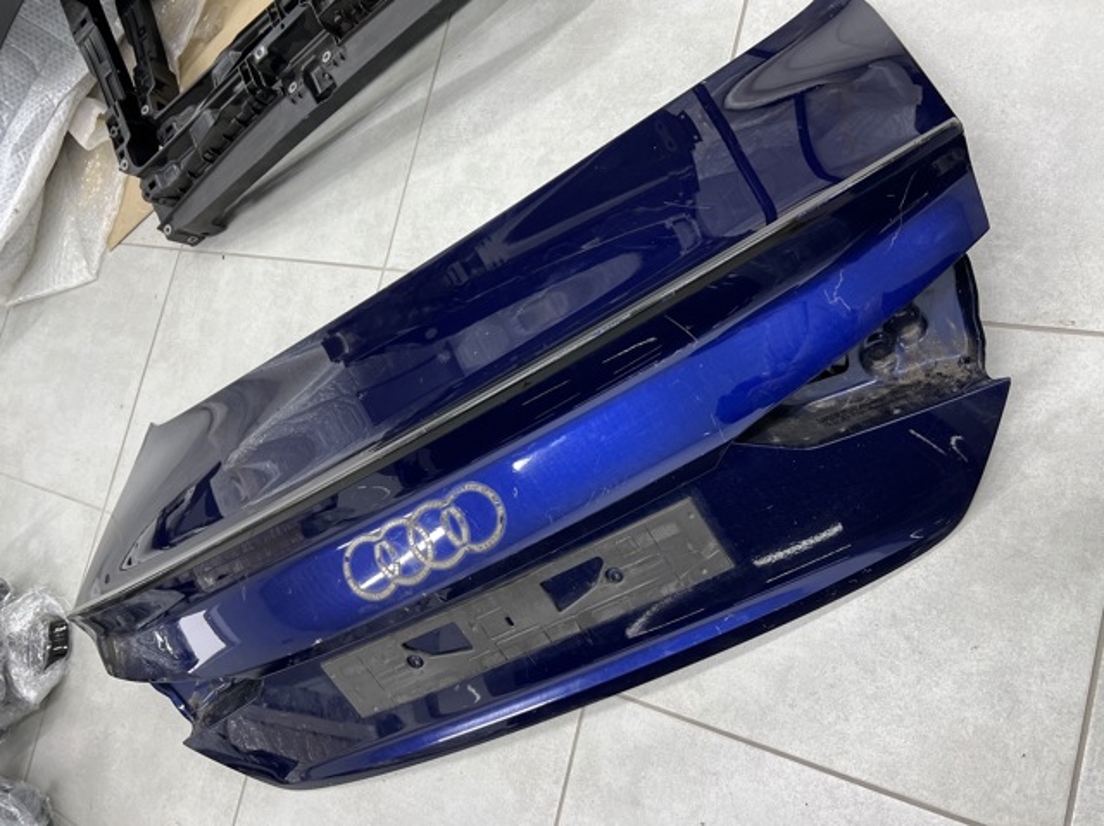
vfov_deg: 53.0
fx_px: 829
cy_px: 413
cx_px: 552
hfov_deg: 67.3
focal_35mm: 26
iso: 125
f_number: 1.5
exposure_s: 1/100
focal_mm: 5.7
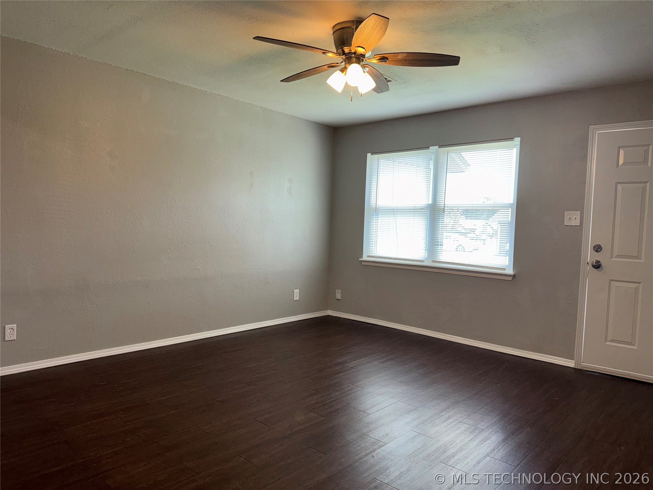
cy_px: 245
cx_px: 326
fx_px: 453
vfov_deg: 56.8
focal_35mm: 24
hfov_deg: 71.6
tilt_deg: -3.5
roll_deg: -2.6
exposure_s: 1/120
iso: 100
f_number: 1.78
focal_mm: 6.76
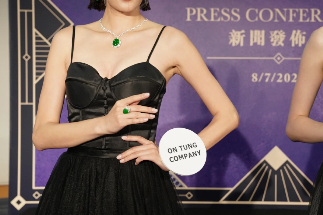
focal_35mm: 83
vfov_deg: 16.4
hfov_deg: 24.0
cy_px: 67
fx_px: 745
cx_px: 267
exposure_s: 1/125
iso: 3200
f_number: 5.6
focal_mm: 50
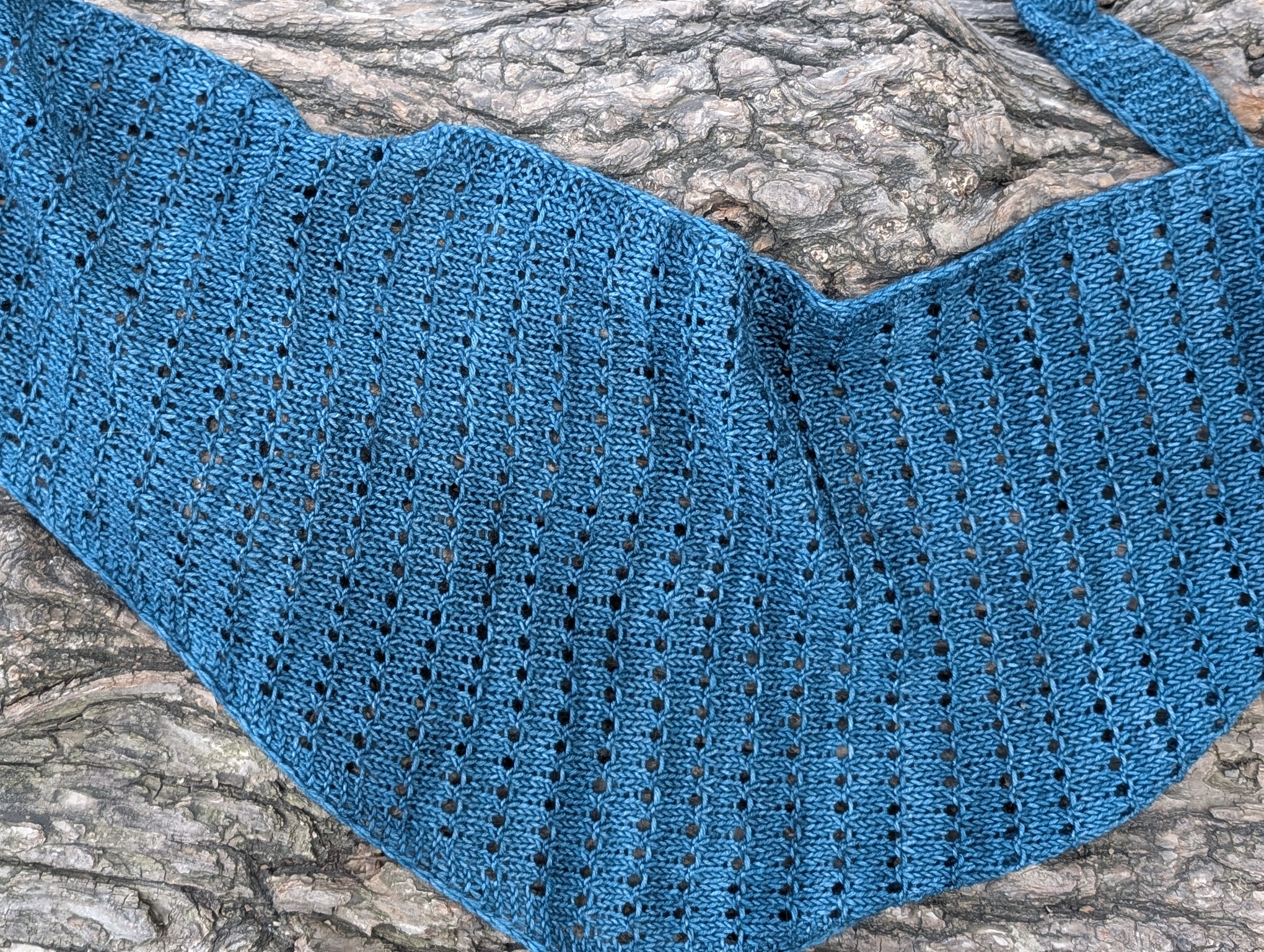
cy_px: 346
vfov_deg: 30.2
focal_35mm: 48
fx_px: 1755
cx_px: 462
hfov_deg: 39.3
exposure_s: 1/54
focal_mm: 6.9
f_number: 1.68
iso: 36
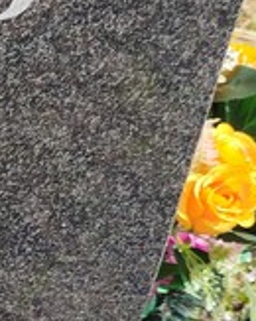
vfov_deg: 16.5
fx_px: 1091
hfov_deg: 11.4
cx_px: -335
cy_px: 291
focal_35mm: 115
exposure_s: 1/724
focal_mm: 5.31
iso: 50
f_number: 1.7
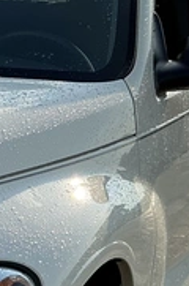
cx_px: -170
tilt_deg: -10.8
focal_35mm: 121
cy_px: 227
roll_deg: -1.4
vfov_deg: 16.8
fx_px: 956
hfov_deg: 10.5
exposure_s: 1/1490
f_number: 1.8
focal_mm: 3
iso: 25
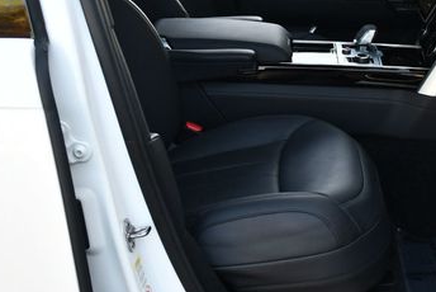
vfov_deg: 20.3
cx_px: 308
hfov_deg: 29.7
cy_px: 108
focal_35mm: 67
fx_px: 812
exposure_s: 1/250
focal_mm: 18
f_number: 4
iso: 400
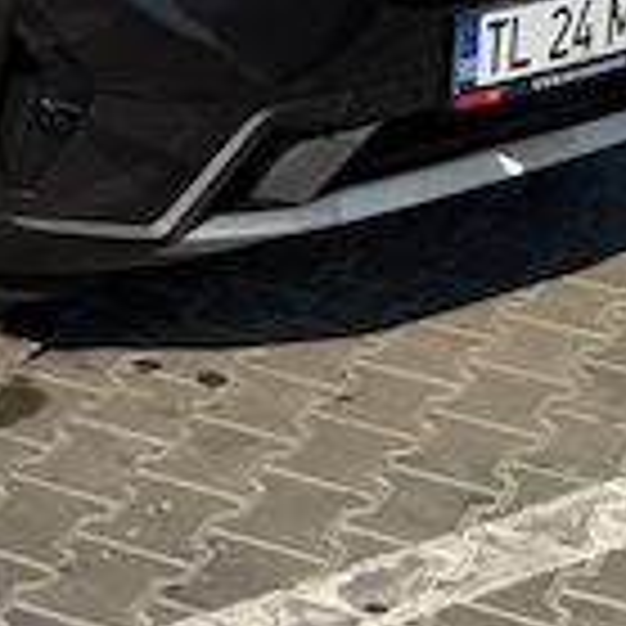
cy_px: -297
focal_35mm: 122
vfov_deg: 13.5
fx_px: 2496
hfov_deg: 13.7
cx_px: -212
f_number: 1.78
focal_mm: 6.76
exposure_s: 1/4975
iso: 80
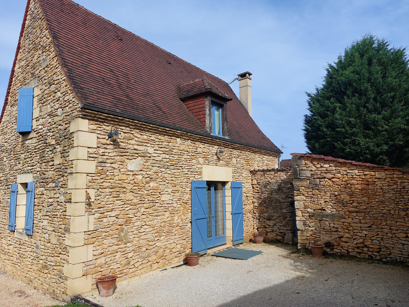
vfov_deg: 56.8
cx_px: 204
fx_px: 284
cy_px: 154
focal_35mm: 24
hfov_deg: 71.6
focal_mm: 5.23
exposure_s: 1/1317
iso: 25
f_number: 1.8
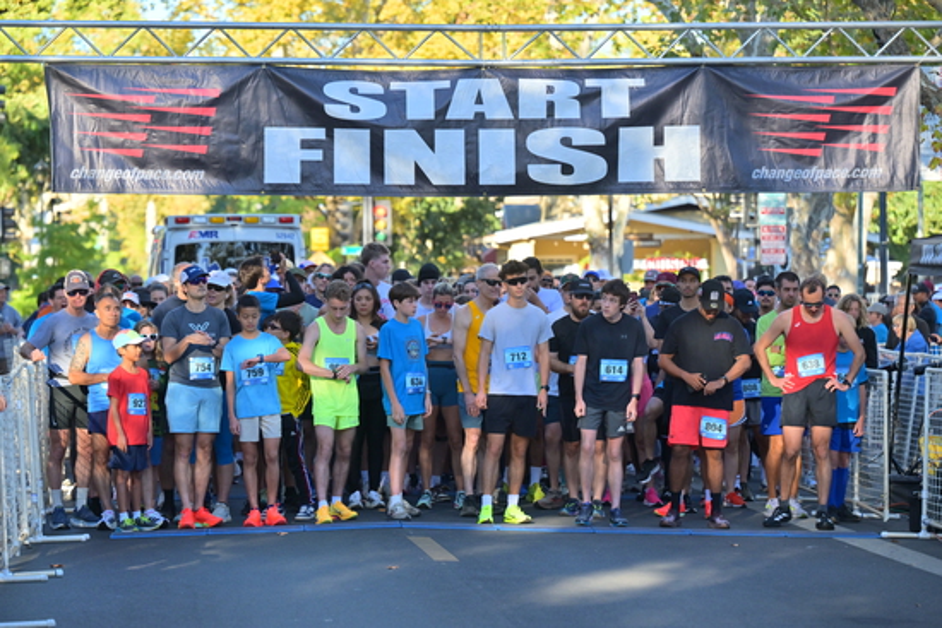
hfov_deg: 15.2
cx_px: 471
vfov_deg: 10.2
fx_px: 3533
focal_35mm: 135
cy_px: 314
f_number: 4
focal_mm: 135
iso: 500
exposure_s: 1/1600
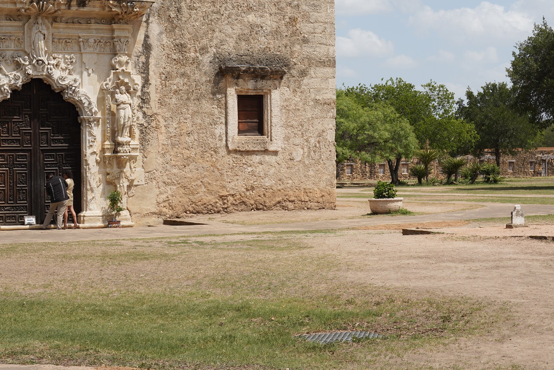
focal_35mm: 85
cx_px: 282
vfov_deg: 16.1
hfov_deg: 23.9
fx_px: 1308
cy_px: 136
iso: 100
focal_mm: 60
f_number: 16
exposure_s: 1/100
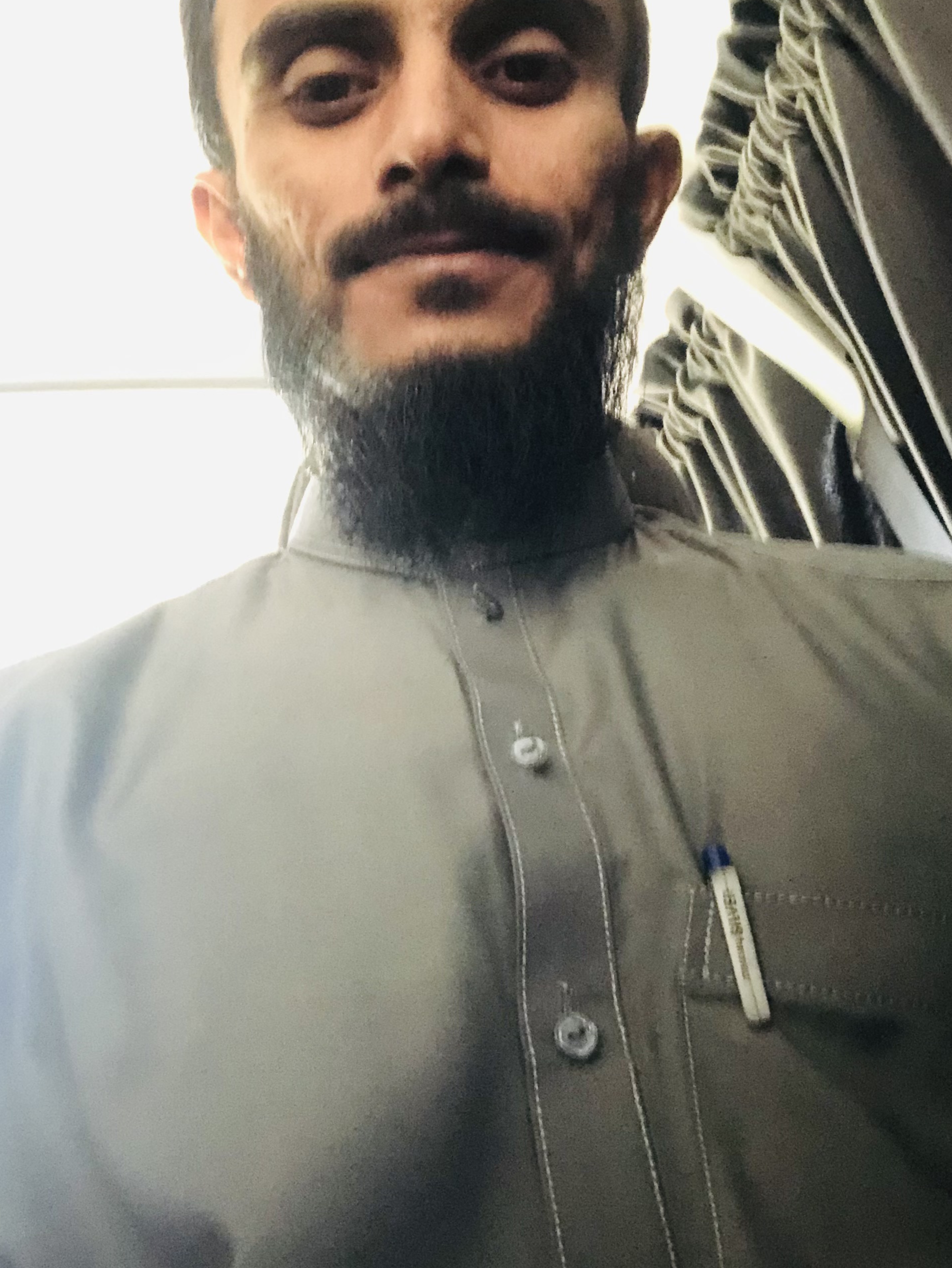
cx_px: 433
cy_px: 551
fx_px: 1428
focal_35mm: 39
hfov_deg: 36.8
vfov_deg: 47.7
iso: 640
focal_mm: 2.87
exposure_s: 1/15
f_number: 2.2
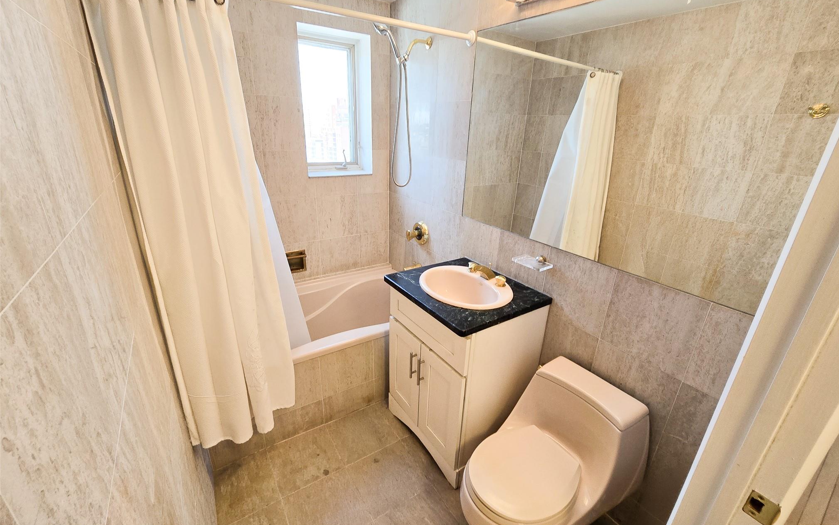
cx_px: 426
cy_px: 257
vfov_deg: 78.6
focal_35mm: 14
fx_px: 320
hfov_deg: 105.3
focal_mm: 2.2
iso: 100
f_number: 2.2
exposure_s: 1/60
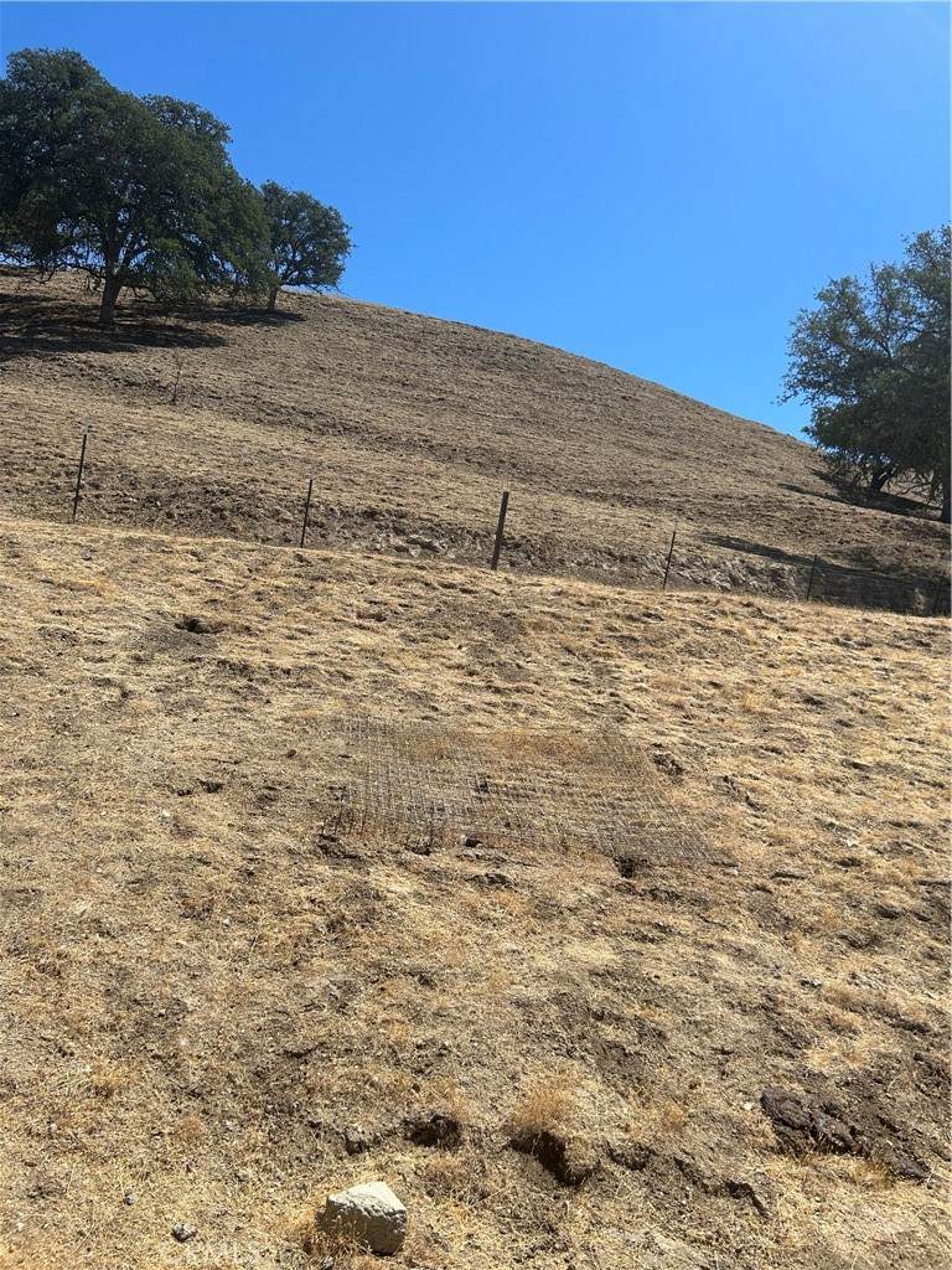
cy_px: 635
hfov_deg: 53.1
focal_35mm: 26
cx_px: 476
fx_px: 953
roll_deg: -10.3
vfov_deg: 67.3
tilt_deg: +1.6
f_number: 1.5
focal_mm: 5.7
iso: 50
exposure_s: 1/4831
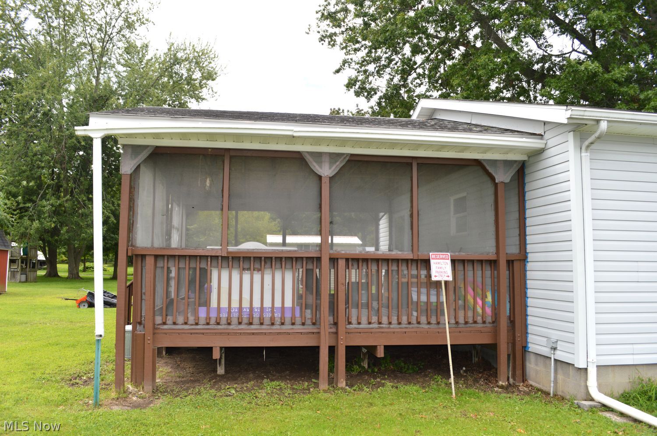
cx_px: 328
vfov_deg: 47.8
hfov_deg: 67.4
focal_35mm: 27
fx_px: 492
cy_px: 218
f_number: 5.6
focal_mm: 18
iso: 100
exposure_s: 1/200
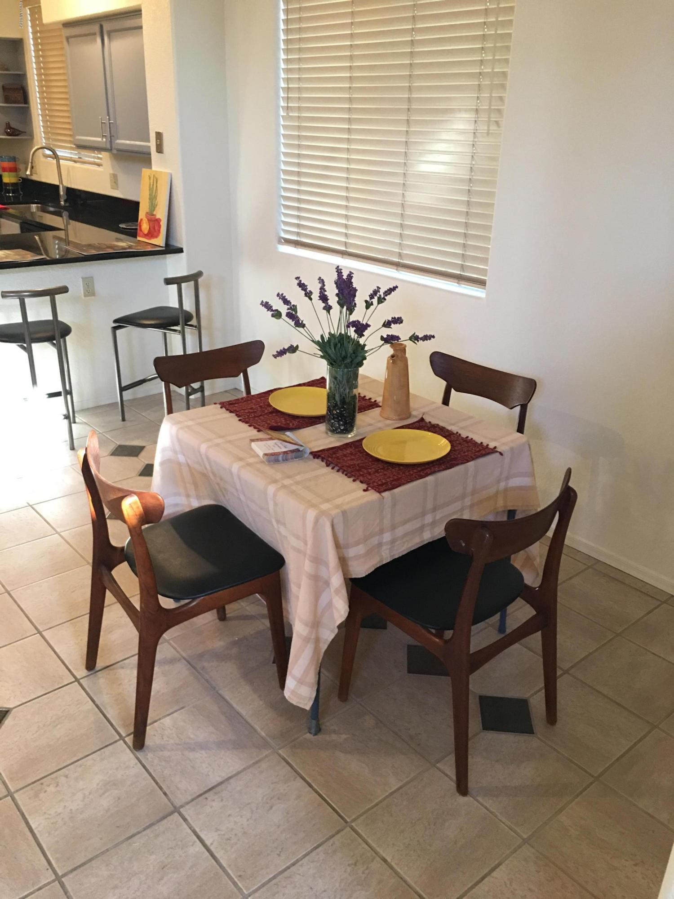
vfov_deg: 61.7
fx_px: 753
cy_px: 450
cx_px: 337
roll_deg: -2.2
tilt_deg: -21.7
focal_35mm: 29
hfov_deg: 48.2
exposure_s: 1/15
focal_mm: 4.15
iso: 80
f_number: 2.2
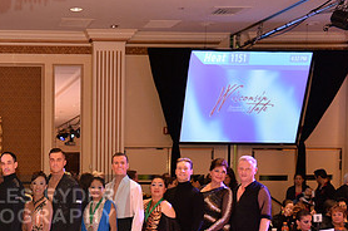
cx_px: -6
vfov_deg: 18.8
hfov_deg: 26.8
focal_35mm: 71
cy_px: 208
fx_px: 685
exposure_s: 1/250
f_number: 4
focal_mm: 34
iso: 2000
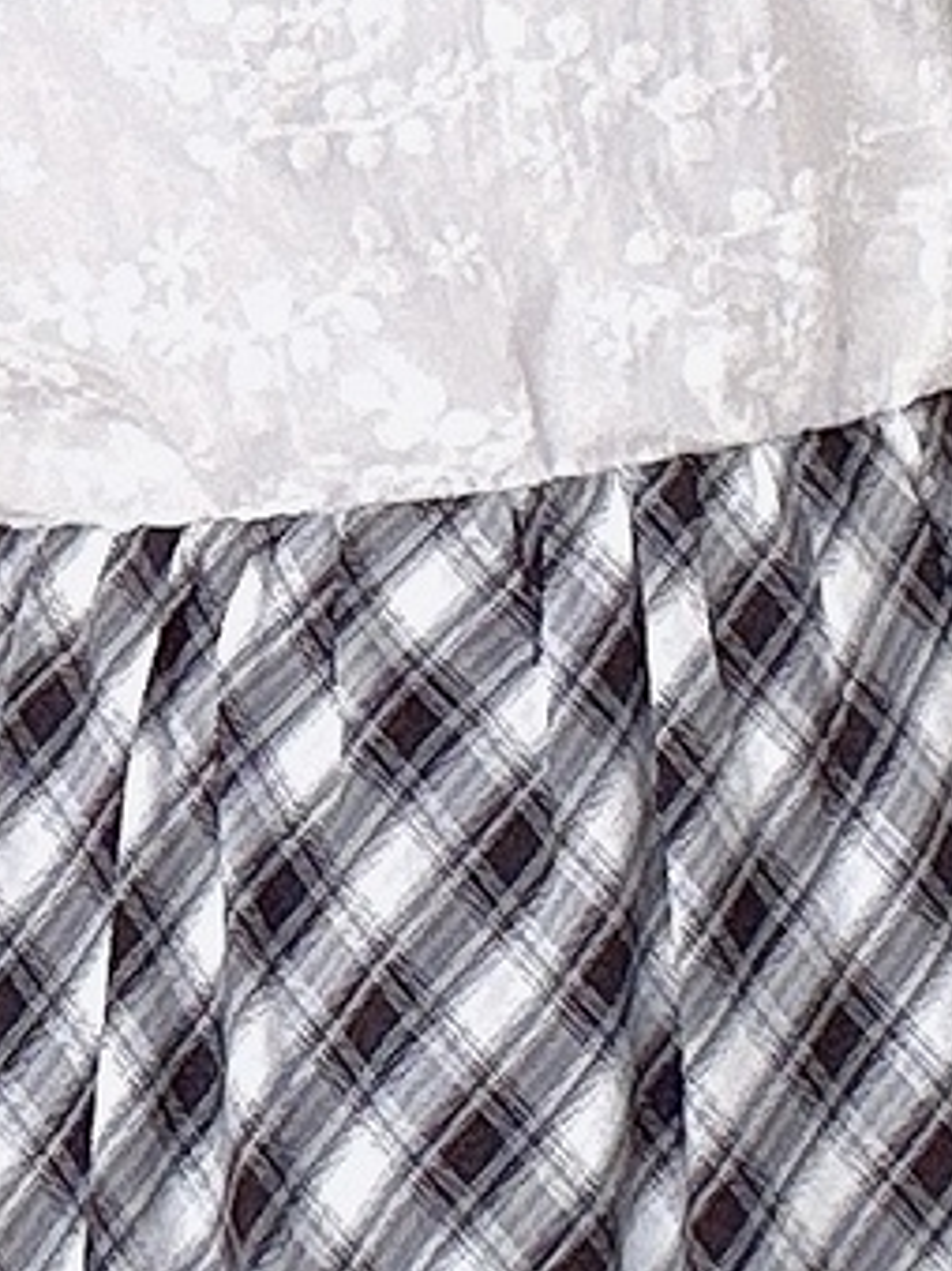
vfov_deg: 11.7
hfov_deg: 9.1
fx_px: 5981
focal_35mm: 163
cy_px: 1841
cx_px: 416
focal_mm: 2.69
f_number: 1.9
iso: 80
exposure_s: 1/87
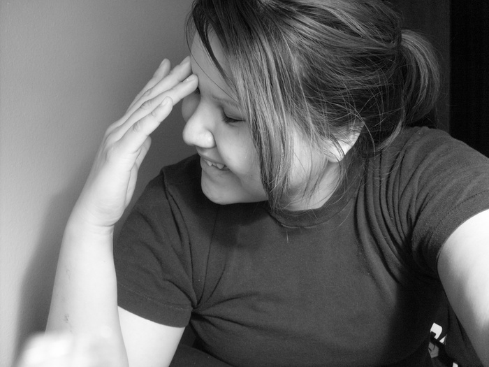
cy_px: 184
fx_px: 494
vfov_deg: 40.7
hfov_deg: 52.6
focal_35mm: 35
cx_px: 244
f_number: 2.8
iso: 200
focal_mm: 5.8
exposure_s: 1/8
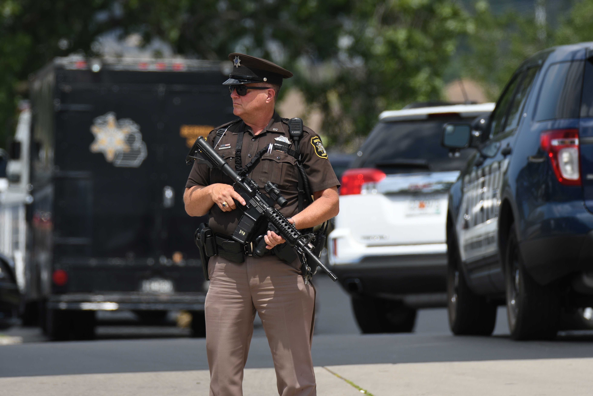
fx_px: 8153
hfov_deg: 4.2
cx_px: 296
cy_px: 198
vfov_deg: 2.8
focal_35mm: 495
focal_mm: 330
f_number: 6
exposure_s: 1/500
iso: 100
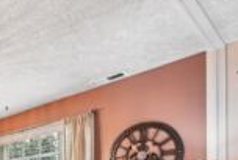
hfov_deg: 36.7
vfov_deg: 27.6
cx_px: -41
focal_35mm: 42
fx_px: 278
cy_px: 198
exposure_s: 1/4
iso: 400
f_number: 8
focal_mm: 16
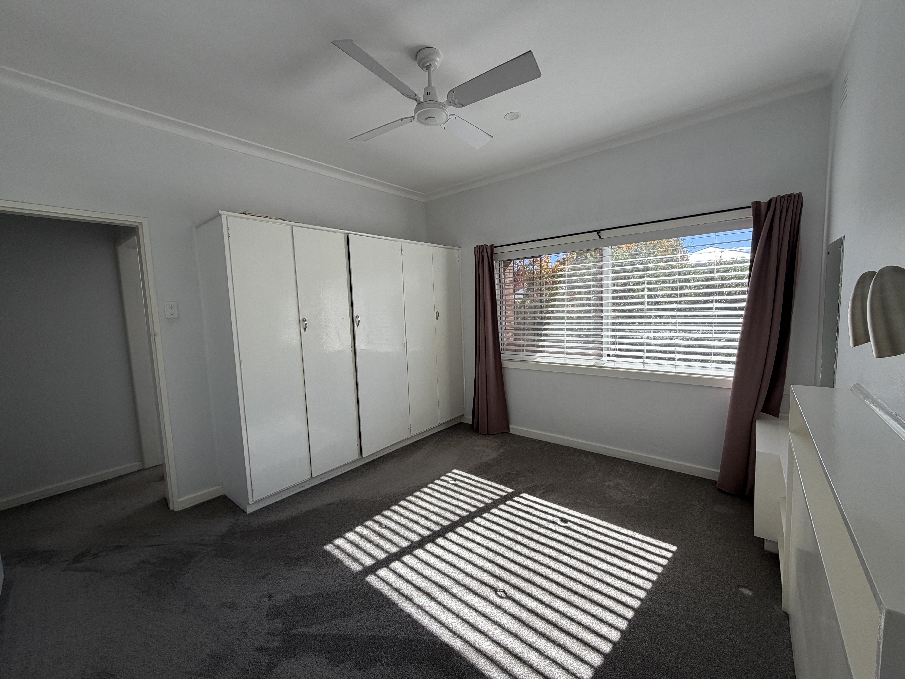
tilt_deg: -4.7
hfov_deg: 102.1
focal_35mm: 14
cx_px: 452
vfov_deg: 85.7
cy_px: 340
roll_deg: +2.4
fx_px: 366
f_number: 2.2
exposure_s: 1/442
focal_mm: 2.22
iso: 64
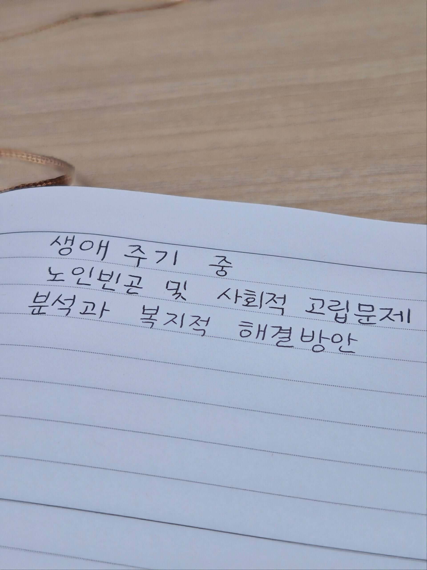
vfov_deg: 73.9
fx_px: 378
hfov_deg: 58.9
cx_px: 214
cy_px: 285
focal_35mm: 23
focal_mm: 5.4
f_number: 1.8
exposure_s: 1/60
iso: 40
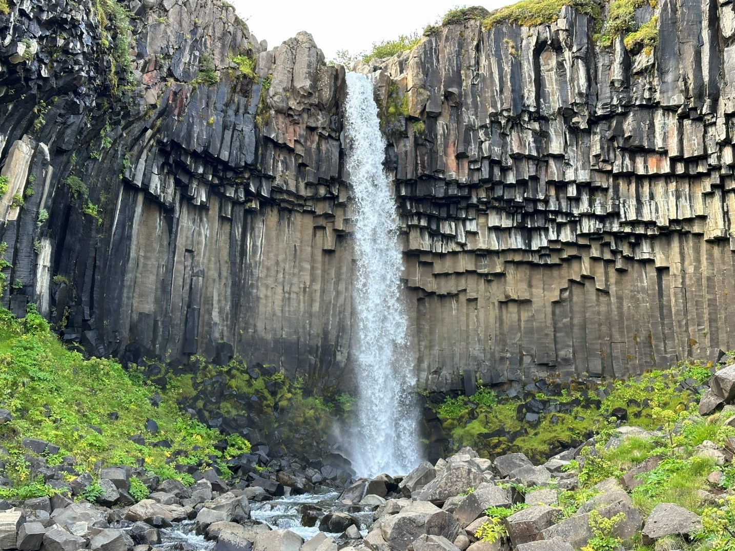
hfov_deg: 39.7
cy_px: 276
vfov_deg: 30.3
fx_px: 1019
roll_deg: -0.7
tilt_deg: +10.9
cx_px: 368
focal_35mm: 48
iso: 64
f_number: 1.78
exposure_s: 1/148
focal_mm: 6.86
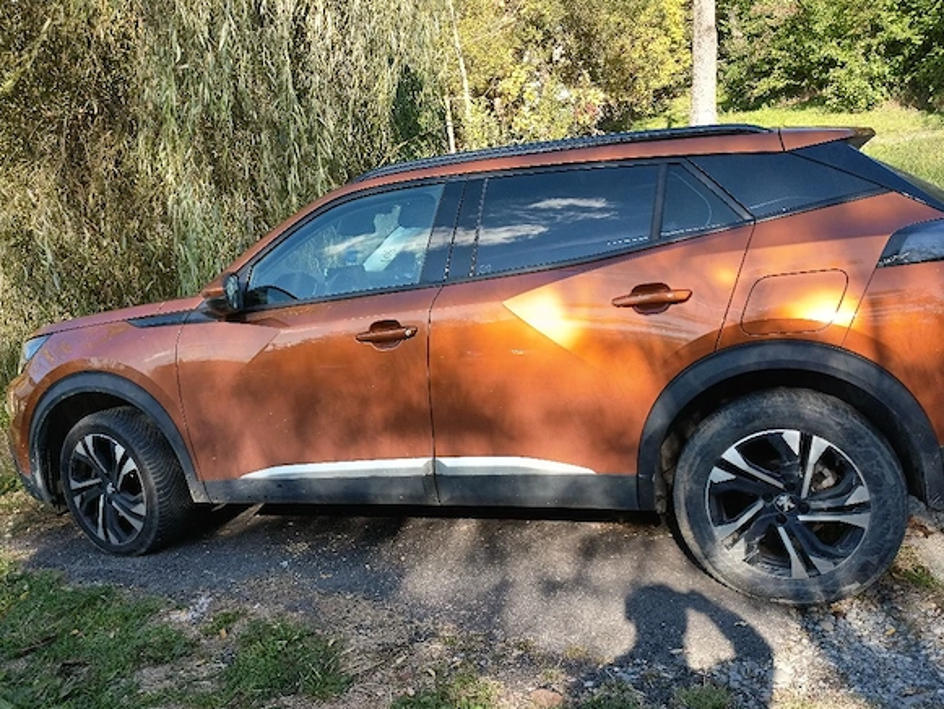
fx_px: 873
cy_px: 354
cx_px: 481
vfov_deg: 44.2
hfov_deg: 56.8
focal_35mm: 32
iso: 52
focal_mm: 5.24
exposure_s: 1/101
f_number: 1.7
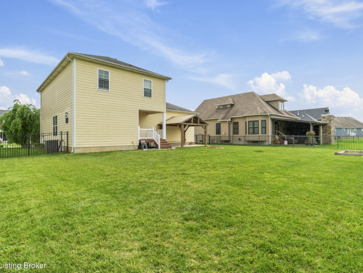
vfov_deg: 69.9
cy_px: 136
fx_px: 195
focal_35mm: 19
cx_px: 185
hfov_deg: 86.0
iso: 400
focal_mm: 11
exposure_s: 1/1000
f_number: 9
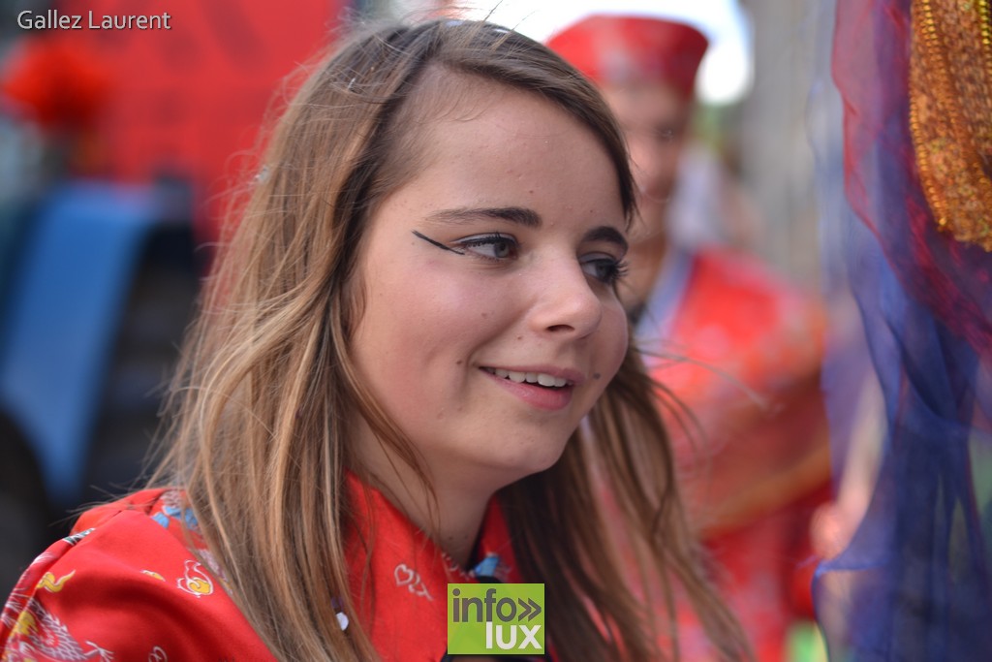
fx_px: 2811
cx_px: 496
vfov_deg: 13.4
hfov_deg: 20.0
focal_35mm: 102
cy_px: 331
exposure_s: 1/200
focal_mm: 68
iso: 100
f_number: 2.8
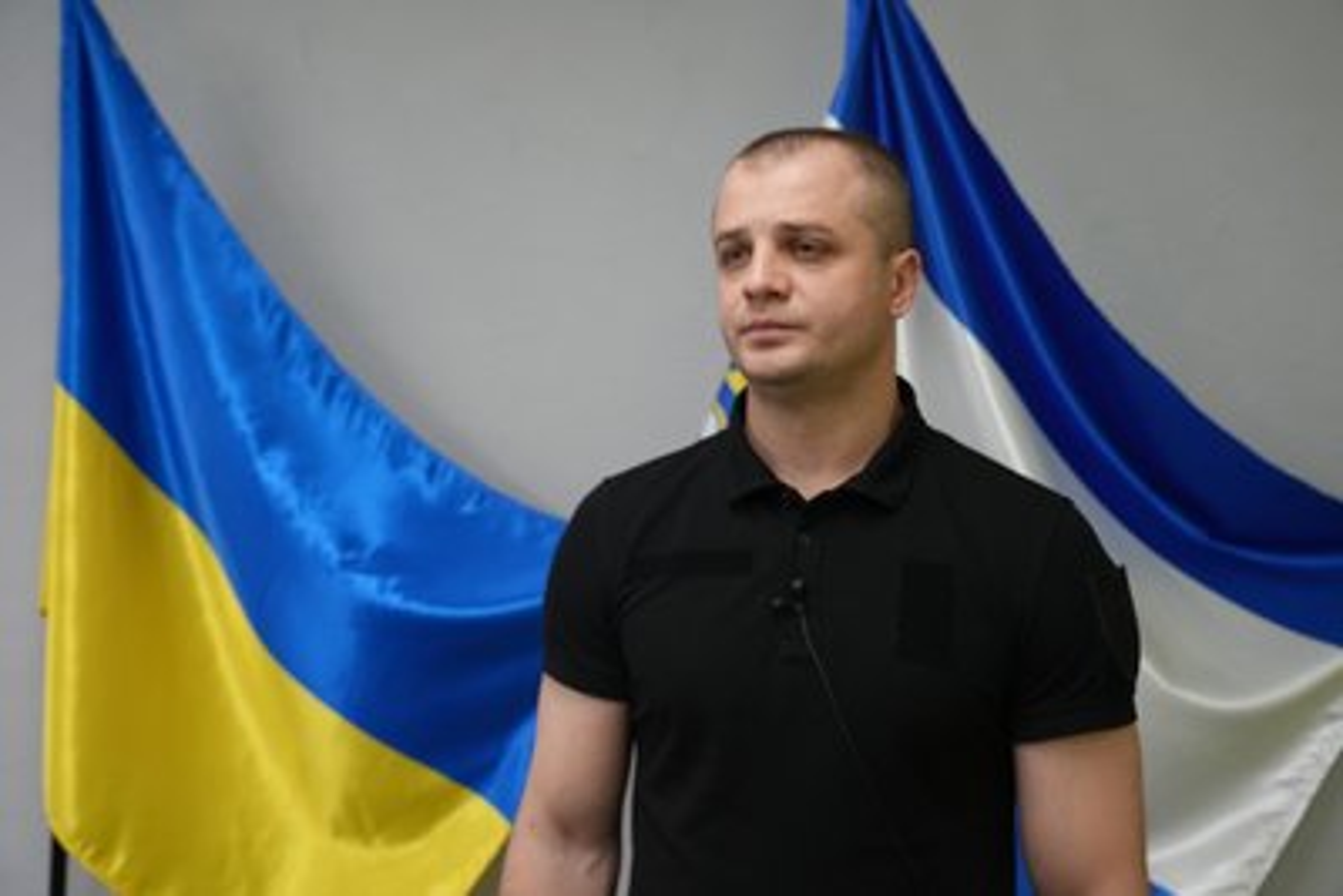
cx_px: 672
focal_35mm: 34
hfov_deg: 55.8
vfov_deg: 38.9
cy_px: 448
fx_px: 1269
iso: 1600
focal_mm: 34
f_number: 4
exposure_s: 1/160
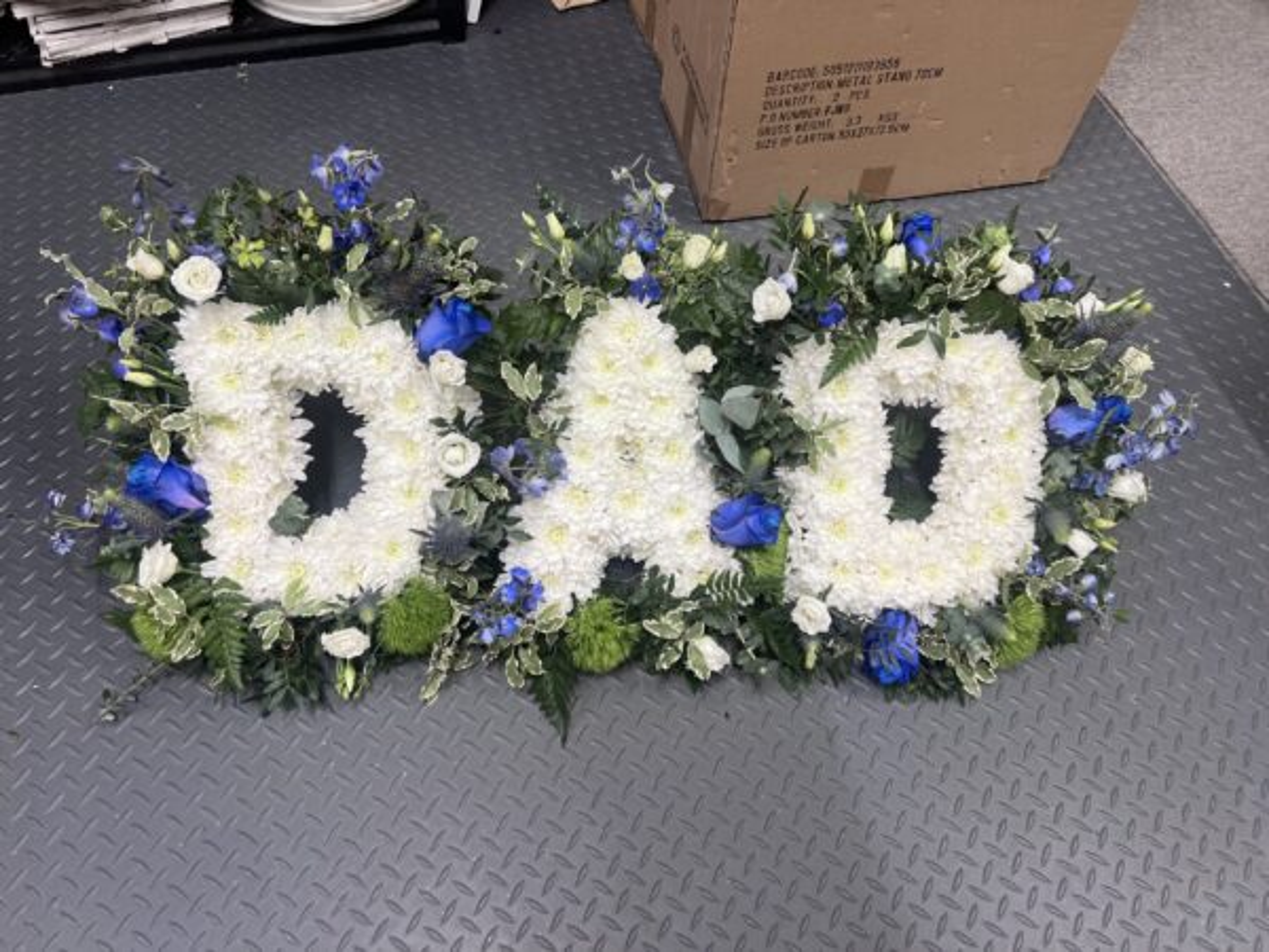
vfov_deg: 53.1
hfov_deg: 67.3
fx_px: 953
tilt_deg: -59.8
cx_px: 634
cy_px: 476
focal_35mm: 26
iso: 125
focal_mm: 5.7
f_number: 1.5
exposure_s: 1/100
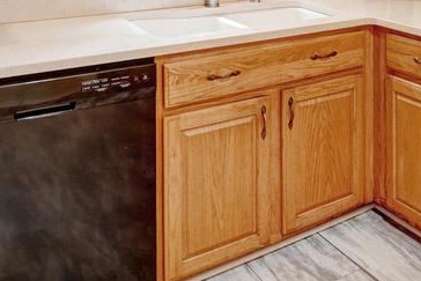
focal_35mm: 45
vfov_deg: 25.6
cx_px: 386
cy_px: -87
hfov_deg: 40.0
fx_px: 526
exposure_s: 1/20
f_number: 8
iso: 1250
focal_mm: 16
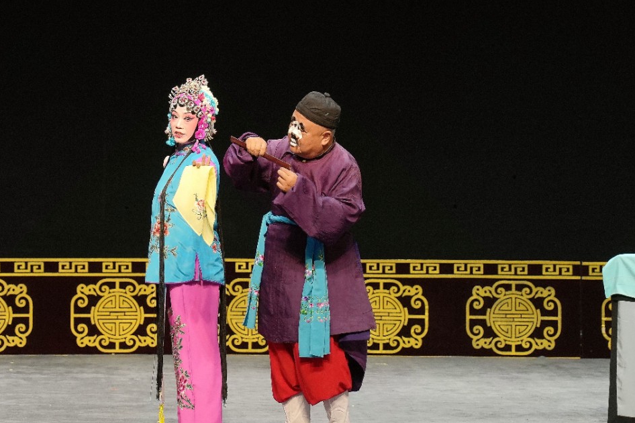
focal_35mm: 188
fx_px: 3315
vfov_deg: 7.3
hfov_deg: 10.9
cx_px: 266
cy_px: 209
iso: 800
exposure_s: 1/200
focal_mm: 127
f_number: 5.6
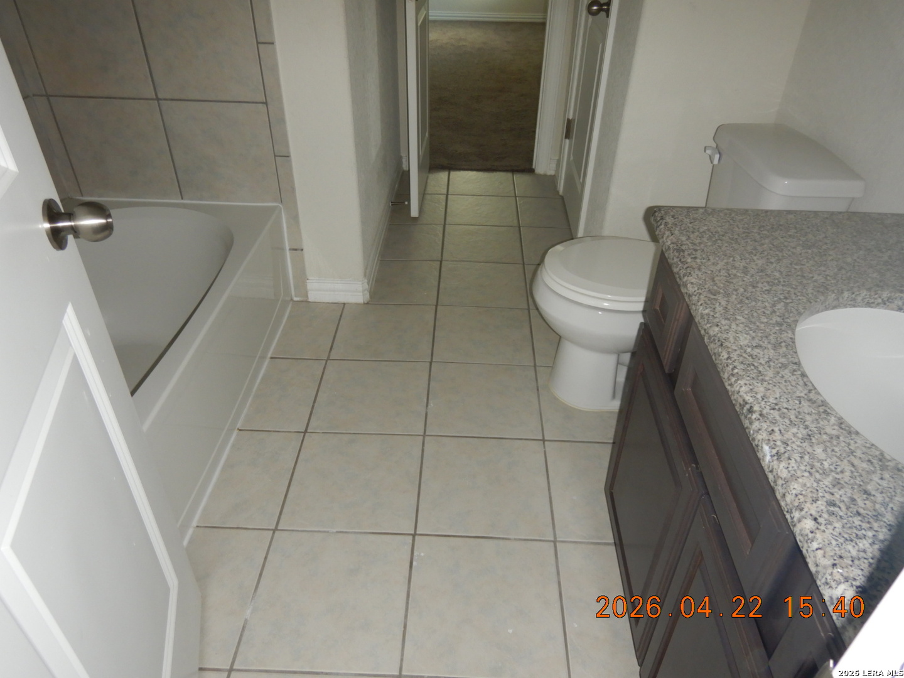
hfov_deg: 71.6
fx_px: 627
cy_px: 339
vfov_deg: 56.8
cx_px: 452
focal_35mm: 24
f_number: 2.8
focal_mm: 4.3
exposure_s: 1/30
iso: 200
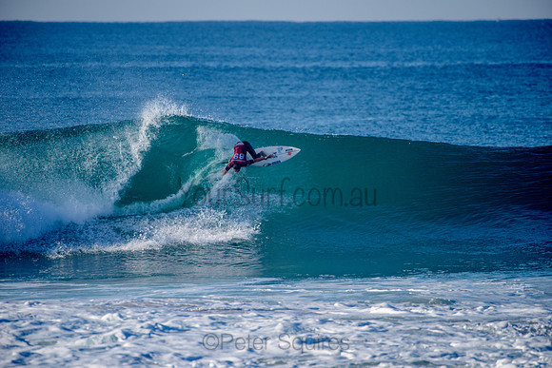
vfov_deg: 2.8
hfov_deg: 4.1
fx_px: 7668
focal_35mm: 500
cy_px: 184
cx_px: 276
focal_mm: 500
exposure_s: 1/1600
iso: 180
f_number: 5.6
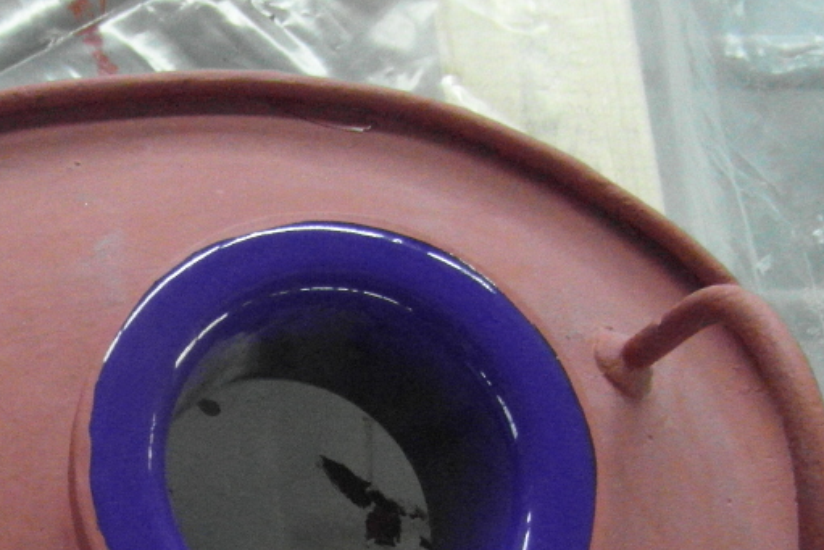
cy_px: 535
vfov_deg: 25.8
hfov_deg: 38.0
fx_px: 1145
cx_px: 155
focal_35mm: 50
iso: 800
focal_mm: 4
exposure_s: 1/30
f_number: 3.2
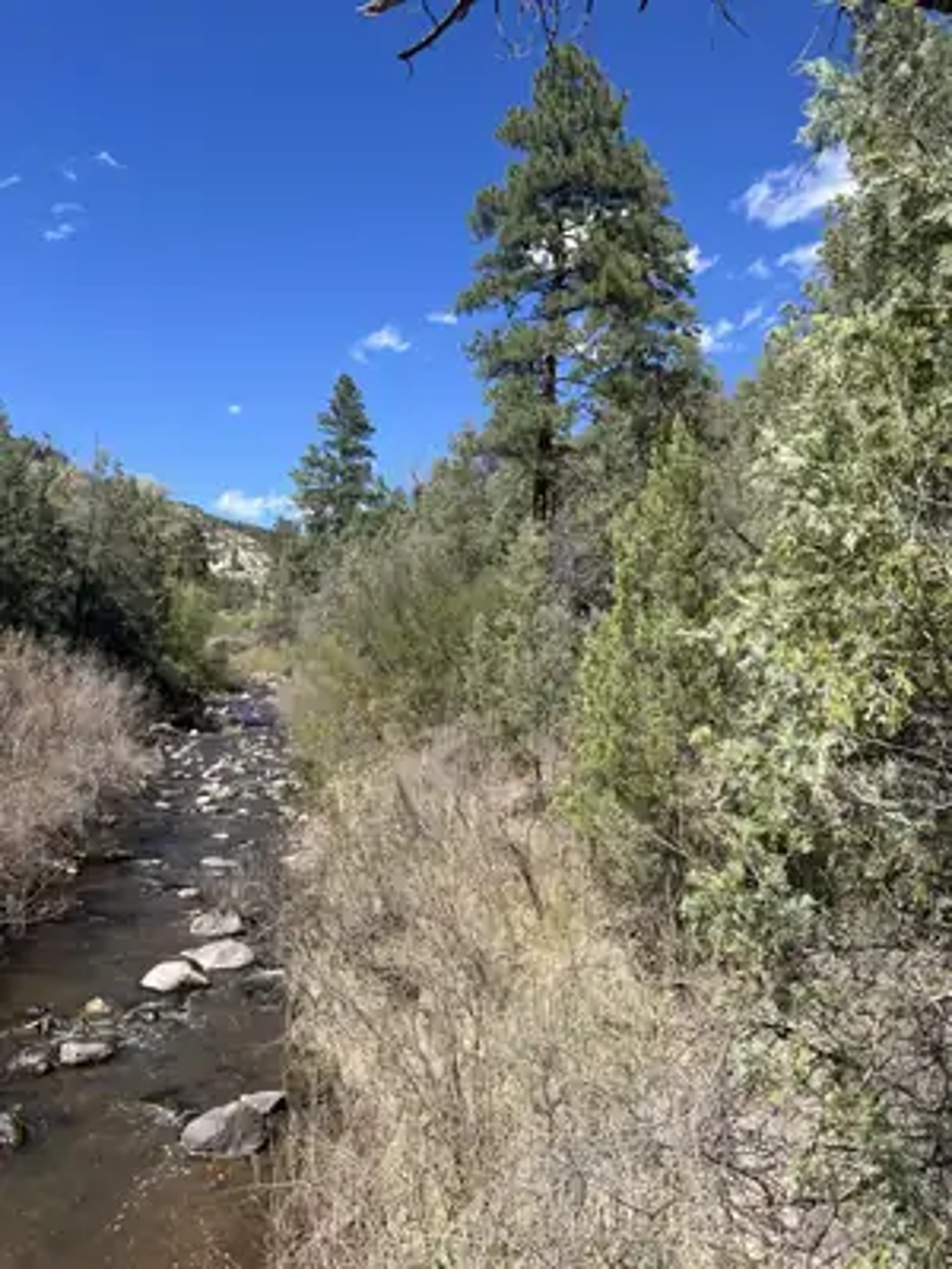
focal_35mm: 26
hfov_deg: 53.1
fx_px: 953
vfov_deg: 67.3
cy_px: 634
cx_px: 476
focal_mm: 5.7
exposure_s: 1/2915
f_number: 1.5
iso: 50
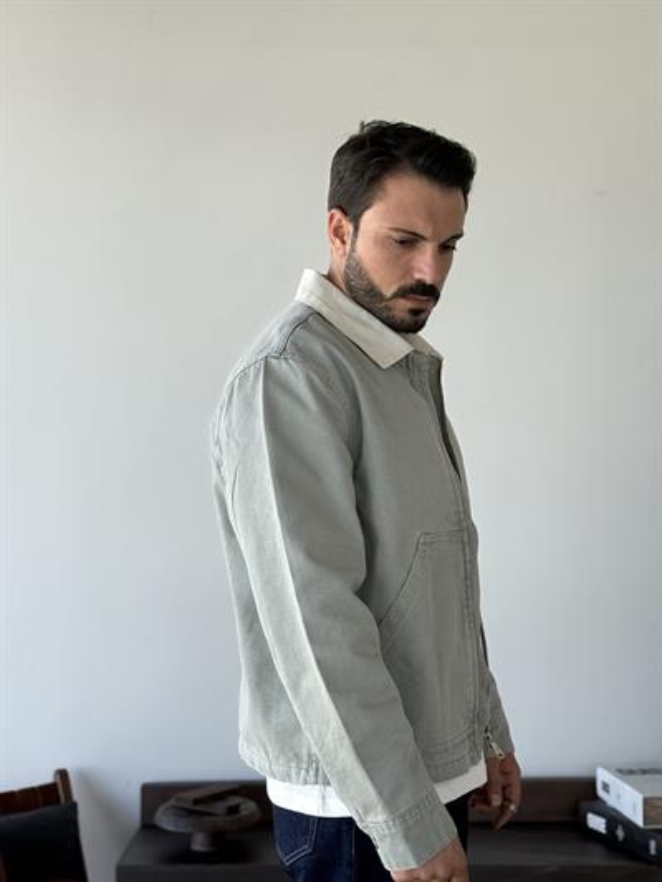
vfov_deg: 39.6
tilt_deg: +2.4
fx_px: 1223
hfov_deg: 30.3
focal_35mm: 48
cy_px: 441
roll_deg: +0.3
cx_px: 331
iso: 80
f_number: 1.78
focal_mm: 6.76
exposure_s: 1/359
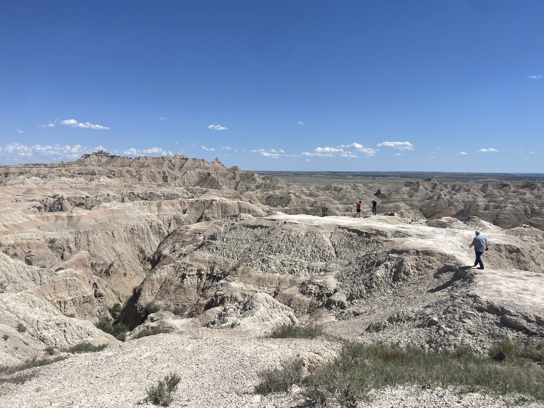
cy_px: 204
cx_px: 272
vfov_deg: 54.9
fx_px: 393
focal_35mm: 25
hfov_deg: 69.4
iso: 32
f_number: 1.6
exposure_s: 1/7937
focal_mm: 5.1
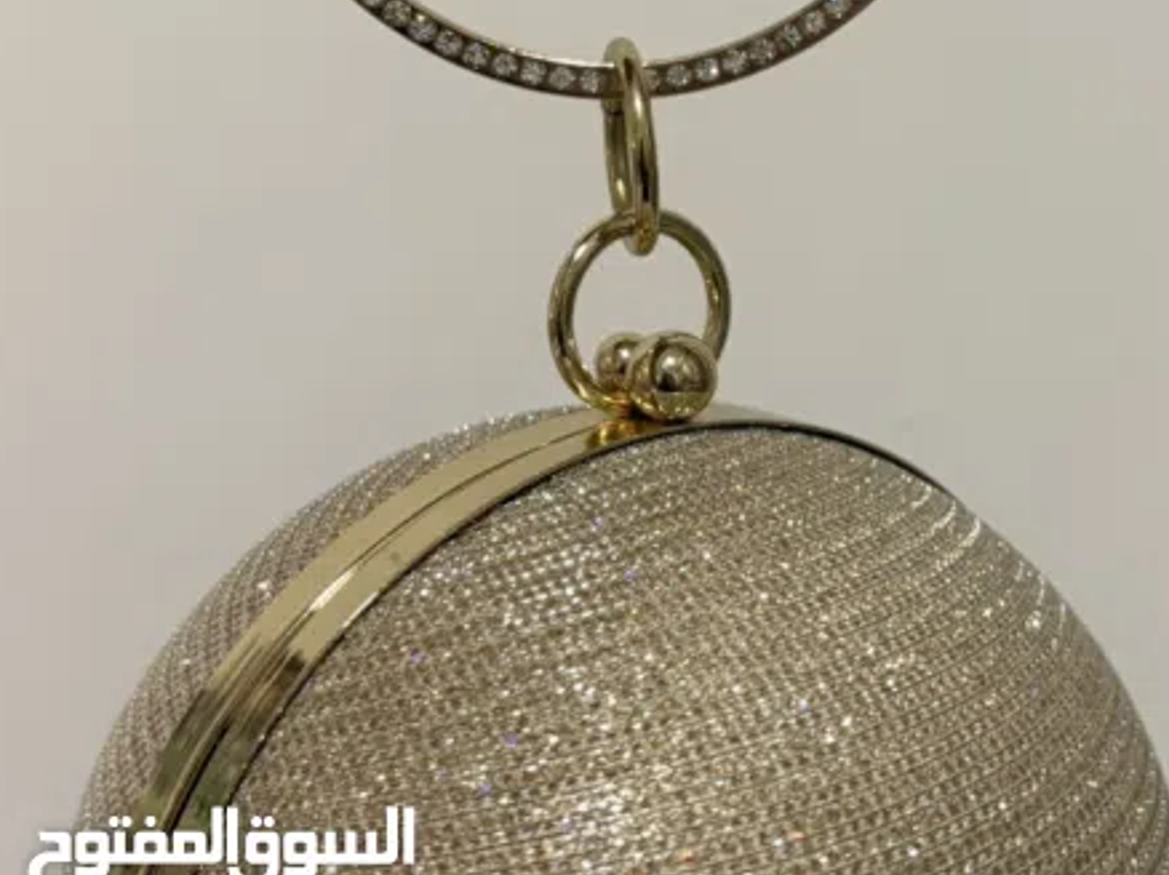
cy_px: 421
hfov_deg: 47.8
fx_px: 1283
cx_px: 817
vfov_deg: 37.7
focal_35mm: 38
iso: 160
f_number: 1.6
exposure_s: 1/50
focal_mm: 5.96
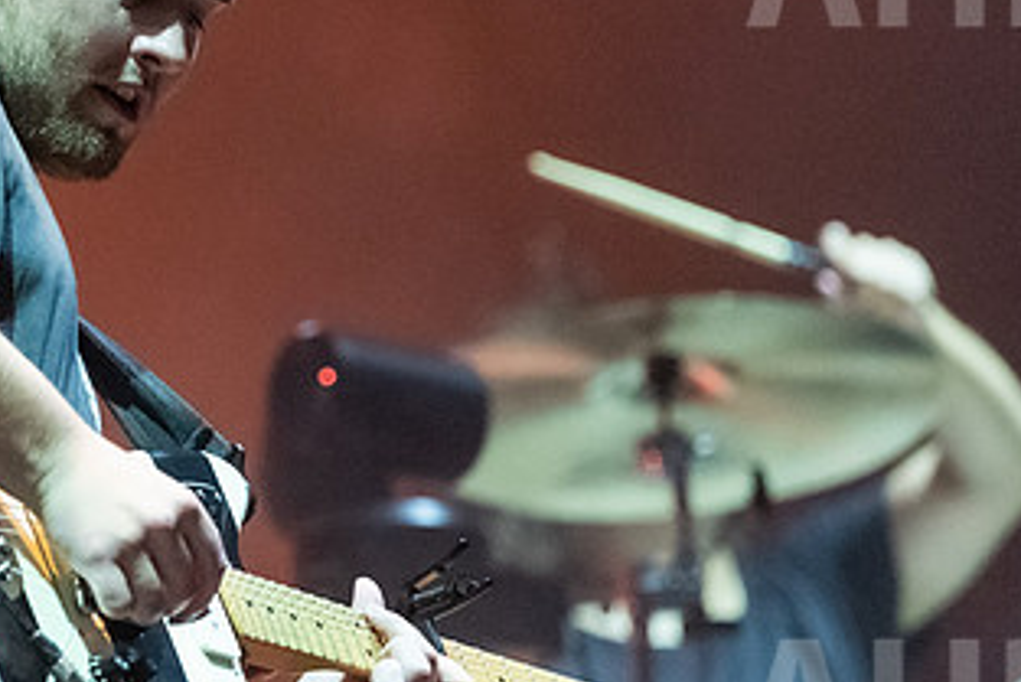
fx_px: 13732
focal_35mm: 484
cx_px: -58
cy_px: 236
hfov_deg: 4.3
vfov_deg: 2.8
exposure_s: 1/800
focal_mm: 170
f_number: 2.8
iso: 4000
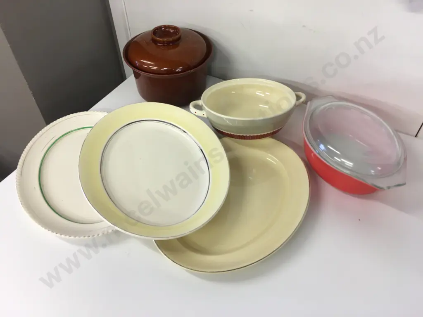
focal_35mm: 29
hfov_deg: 61.7
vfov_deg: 48.2
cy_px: 158
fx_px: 354
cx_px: 212
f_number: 2.2
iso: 32
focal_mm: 4.15
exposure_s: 1/17
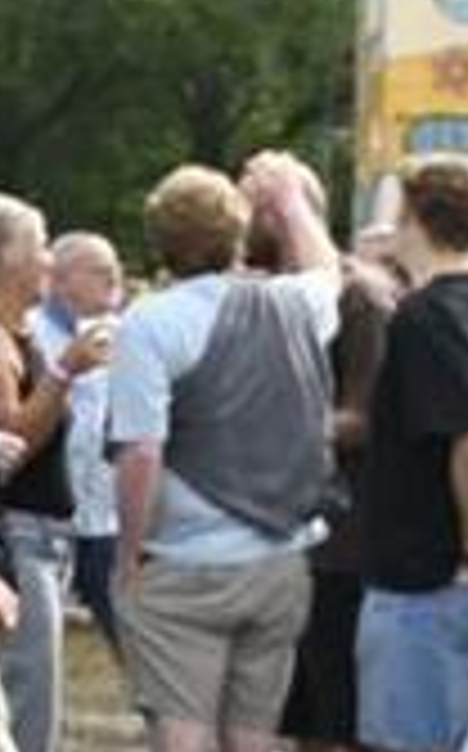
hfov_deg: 7.3
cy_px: 187
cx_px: -1224
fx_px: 2967
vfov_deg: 14.4
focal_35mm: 145
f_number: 6.3
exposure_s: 1/320
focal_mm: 24
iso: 100
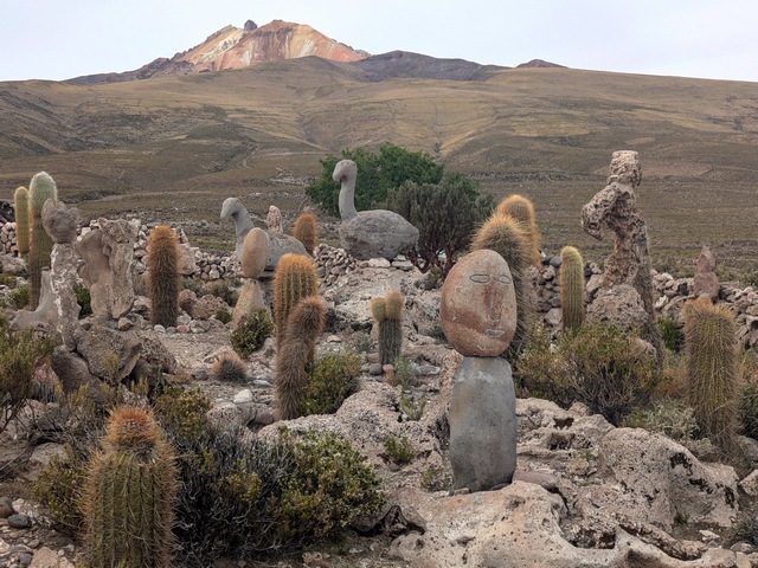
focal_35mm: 51
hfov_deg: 37.5
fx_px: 1117
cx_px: 379
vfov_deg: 28.6
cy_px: 284
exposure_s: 1/1372
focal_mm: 5.43
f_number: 1.89
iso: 46
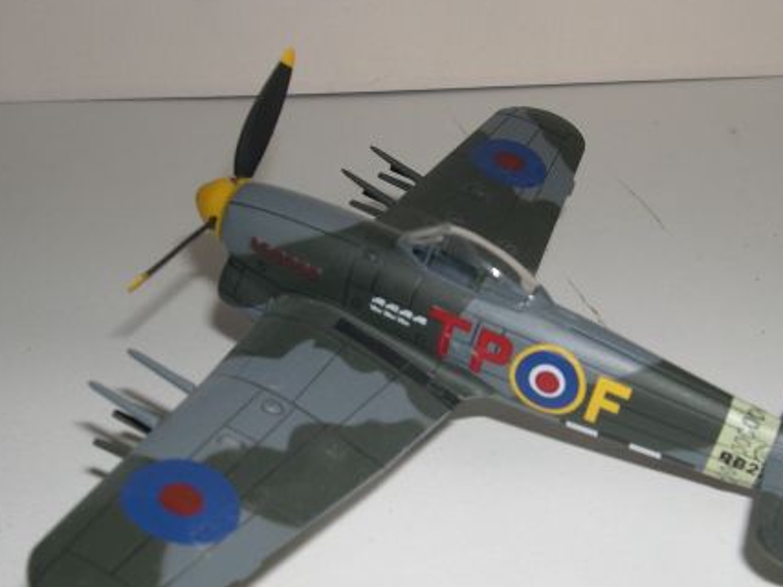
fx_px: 1289
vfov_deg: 25.6
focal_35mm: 57
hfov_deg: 33.7
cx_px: 457
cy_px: 354
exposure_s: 1/30
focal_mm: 8
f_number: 7.6
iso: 100
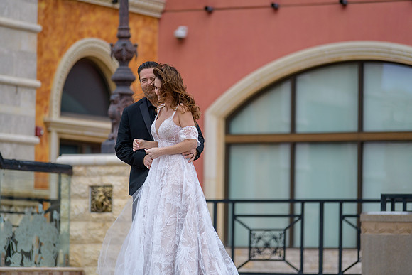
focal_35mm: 170
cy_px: 138
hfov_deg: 12.1
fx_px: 1946
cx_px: 206
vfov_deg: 8.1
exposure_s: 1/3200
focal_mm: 170
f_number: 2.8
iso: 400
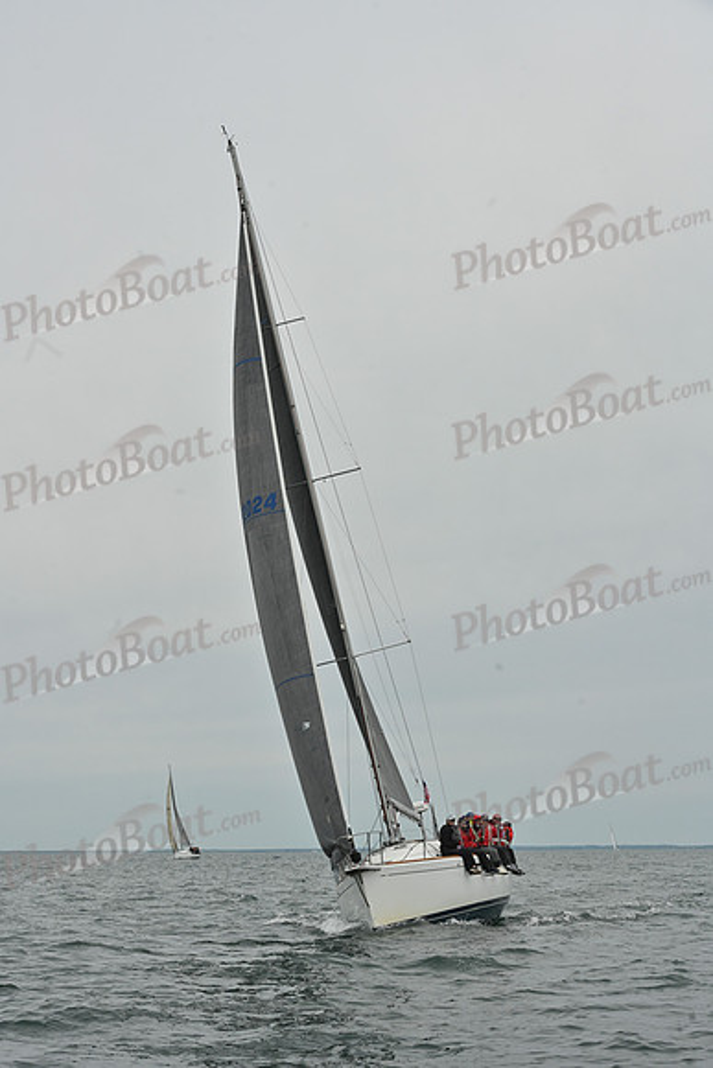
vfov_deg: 28.8
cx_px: 356
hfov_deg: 19.5
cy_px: 534
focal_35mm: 70
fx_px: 2078
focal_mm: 70
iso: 320
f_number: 10
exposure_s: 1/1250
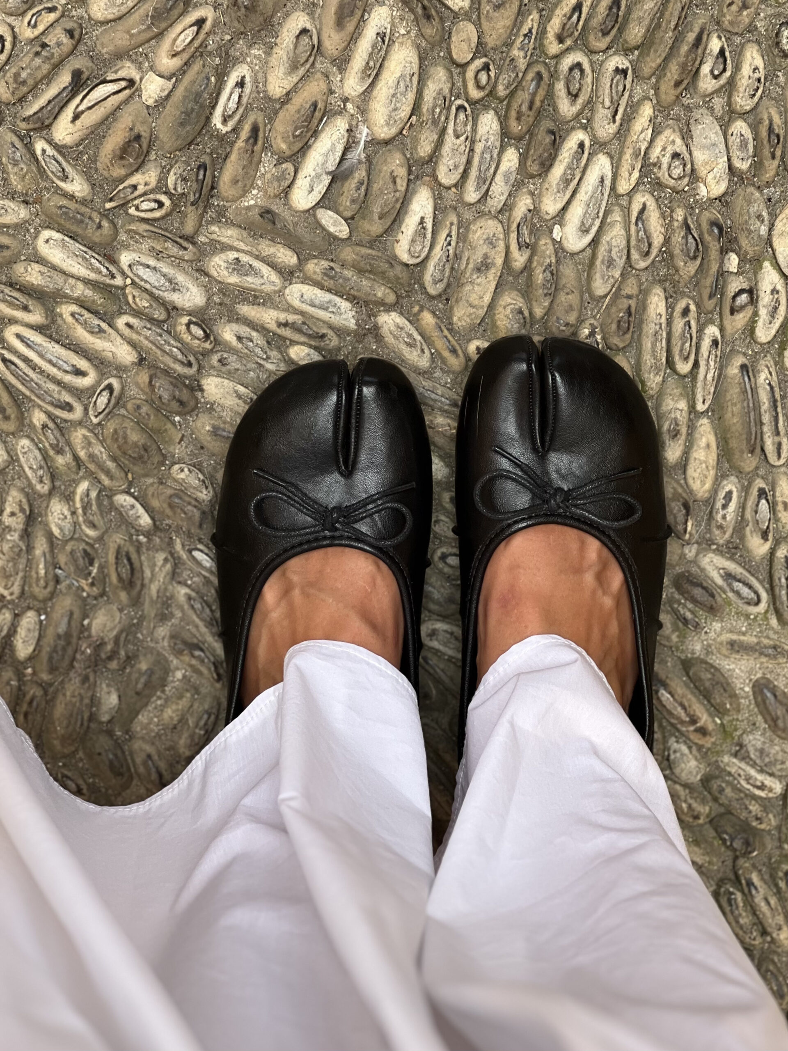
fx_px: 2337
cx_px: 394
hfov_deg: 19.1
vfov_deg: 25.3
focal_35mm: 77
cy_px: 526
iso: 40
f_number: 2.8
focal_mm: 9
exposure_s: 1/121
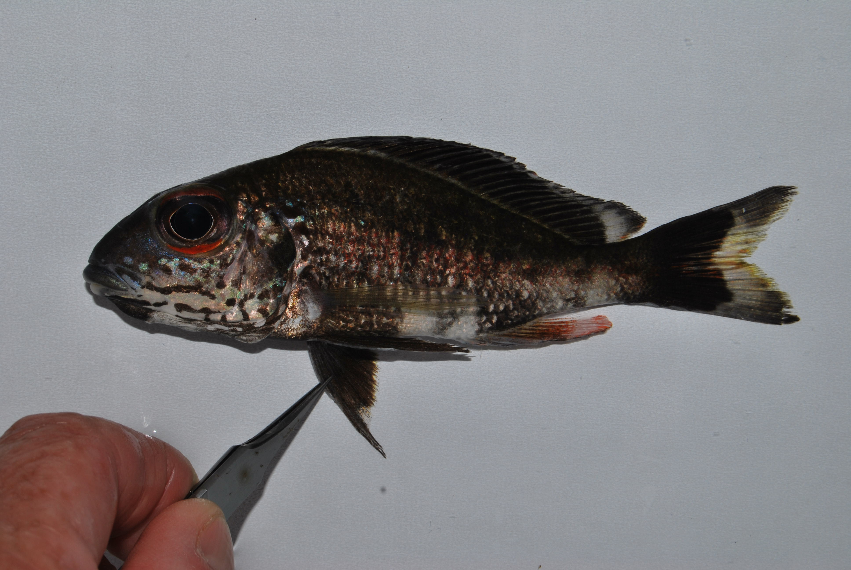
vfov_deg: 16.6
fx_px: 1953
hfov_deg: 24.6
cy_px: 285
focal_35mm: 82
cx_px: 426
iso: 100
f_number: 14
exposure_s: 1/100
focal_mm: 55
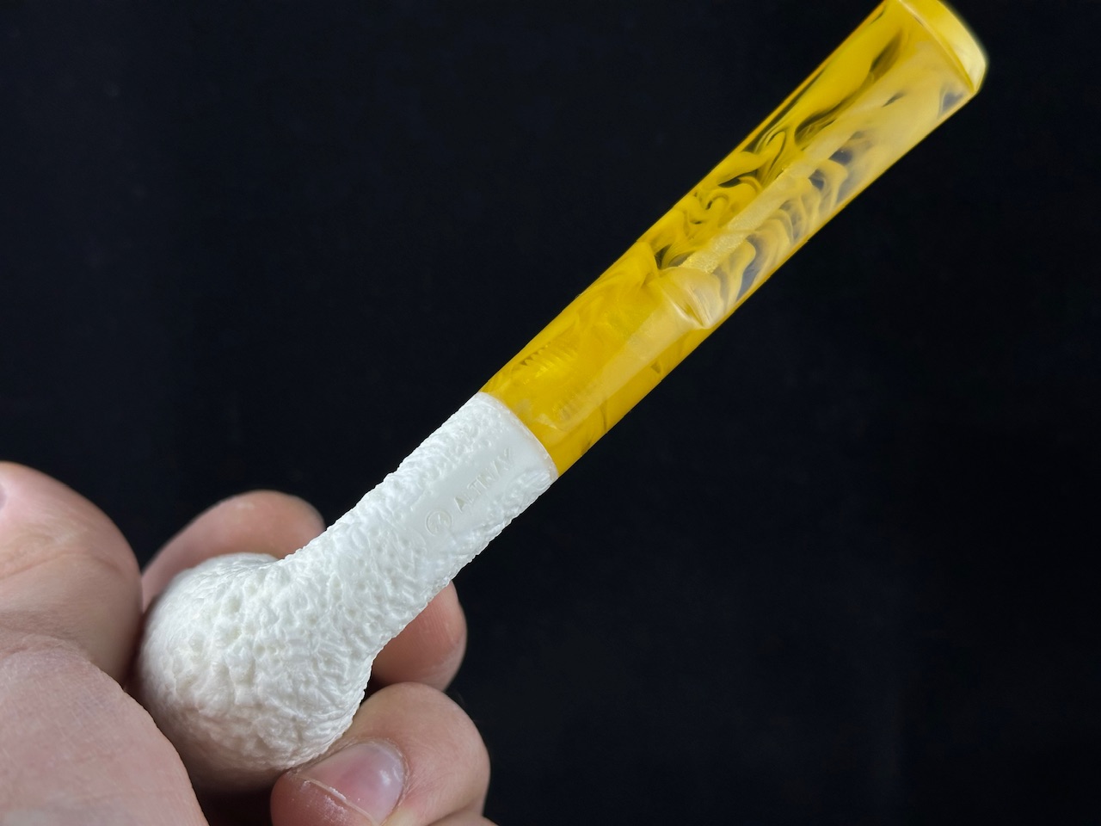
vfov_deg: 30.3
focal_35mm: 48
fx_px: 1527
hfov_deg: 39.7
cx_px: 550
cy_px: 413
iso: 64
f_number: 1.78
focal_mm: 6.86
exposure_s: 1/672
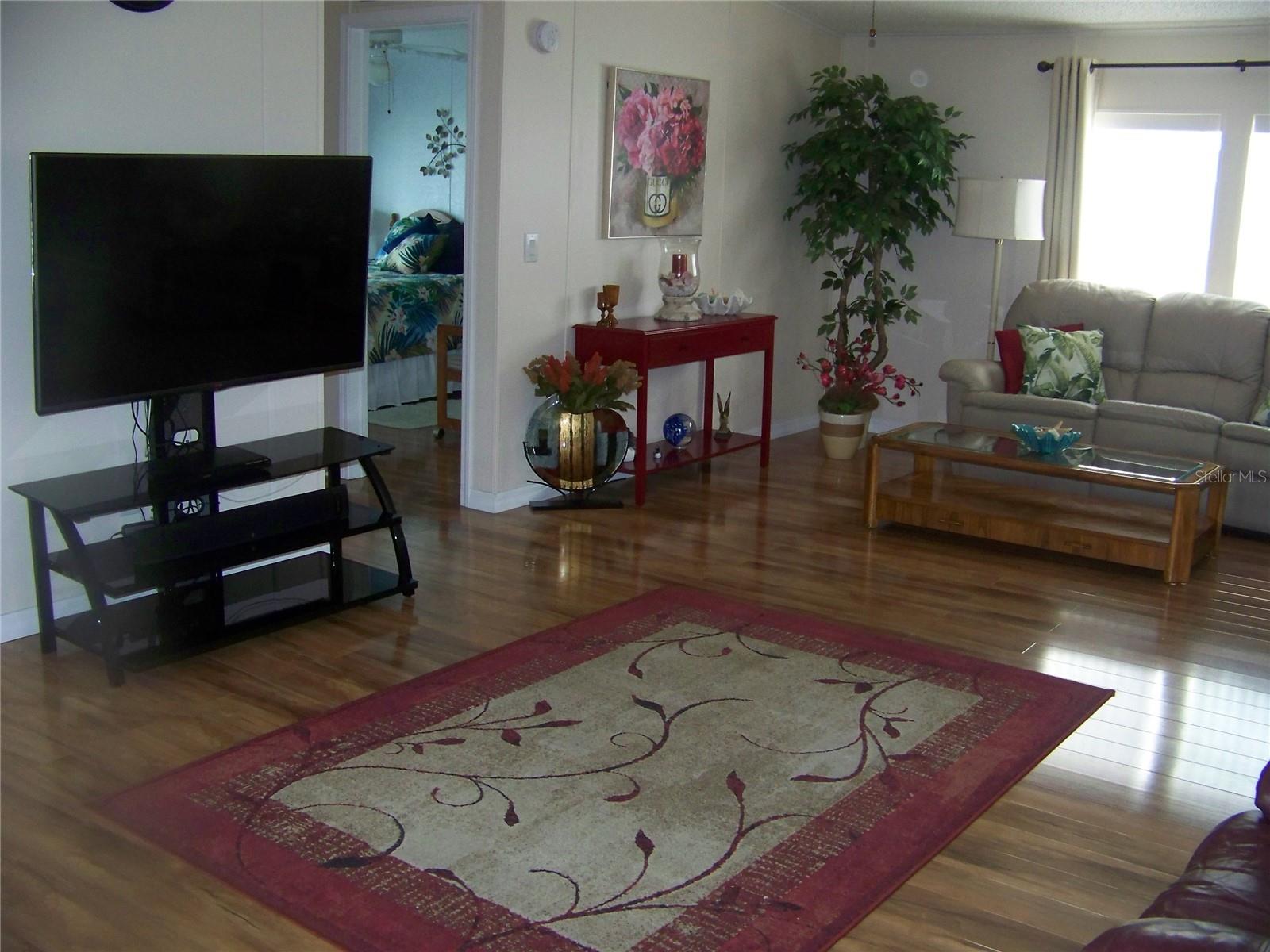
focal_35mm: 36
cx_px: 635
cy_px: 476
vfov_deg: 39.7
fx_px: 1321
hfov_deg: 51.4
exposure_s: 1/30
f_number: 2.8
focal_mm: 5.85
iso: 200
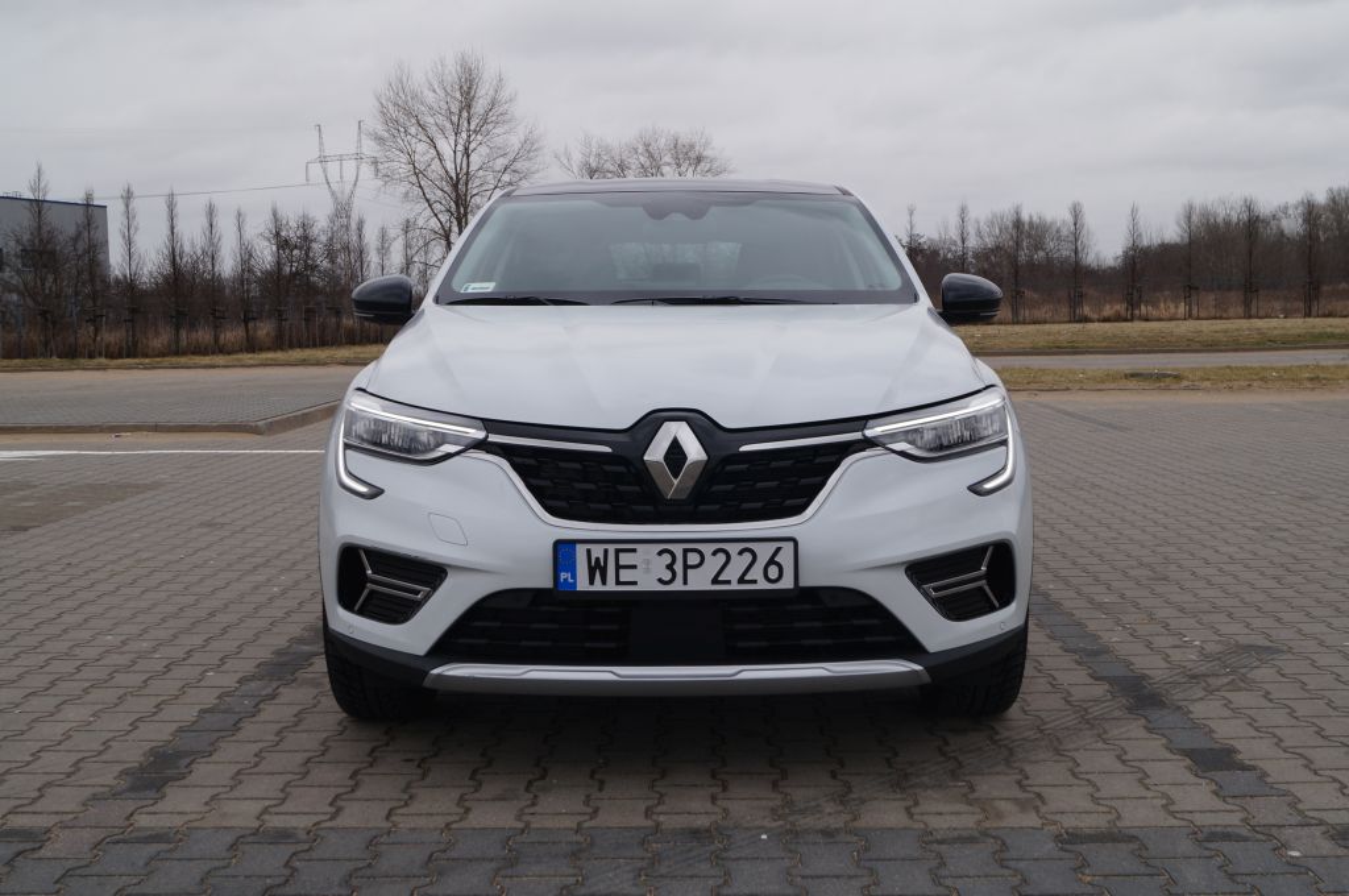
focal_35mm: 42
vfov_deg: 31.8
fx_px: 1572
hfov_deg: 46.5
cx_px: 674
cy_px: 448
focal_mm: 28
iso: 100
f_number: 8
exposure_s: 1/80
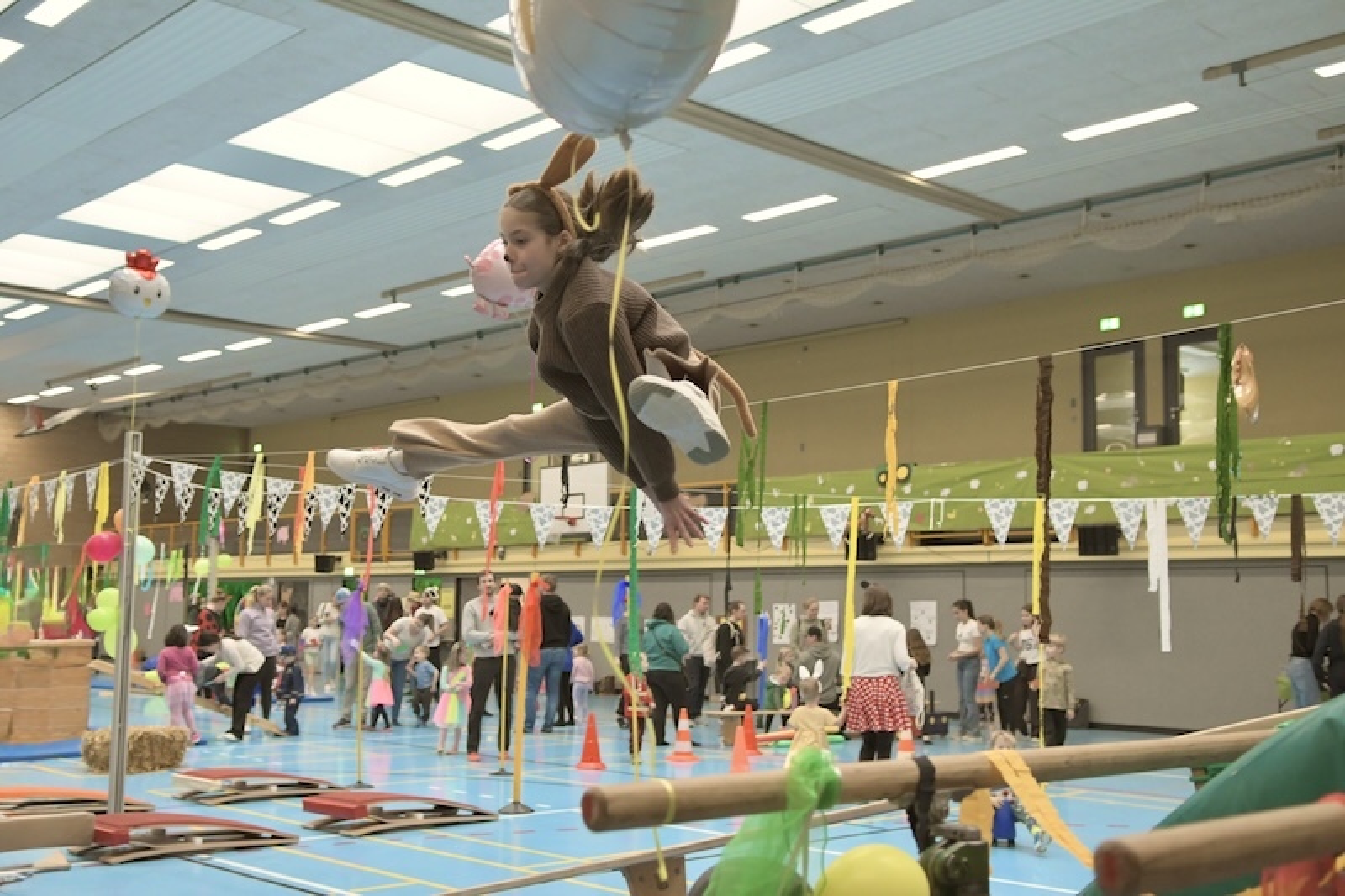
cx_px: 672
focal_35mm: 39
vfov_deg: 34.2
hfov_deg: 49.6
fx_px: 1457
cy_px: 448
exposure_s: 1/500
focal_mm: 26
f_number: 3.2
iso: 2500
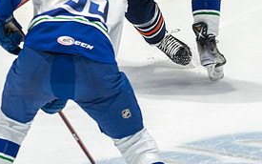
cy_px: -75
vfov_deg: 0.8
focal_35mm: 1685
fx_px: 12034
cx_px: 112
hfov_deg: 1.2
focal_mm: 600
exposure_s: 1/640
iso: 1600
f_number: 4
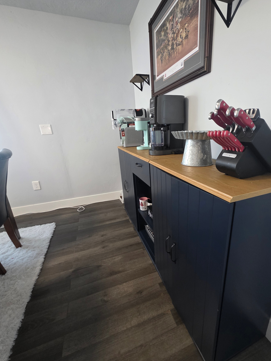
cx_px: 154
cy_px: 184
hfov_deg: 81.3
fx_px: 157
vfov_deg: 98.2
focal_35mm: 15
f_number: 1.9
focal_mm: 2.2
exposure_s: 1/60
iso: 500
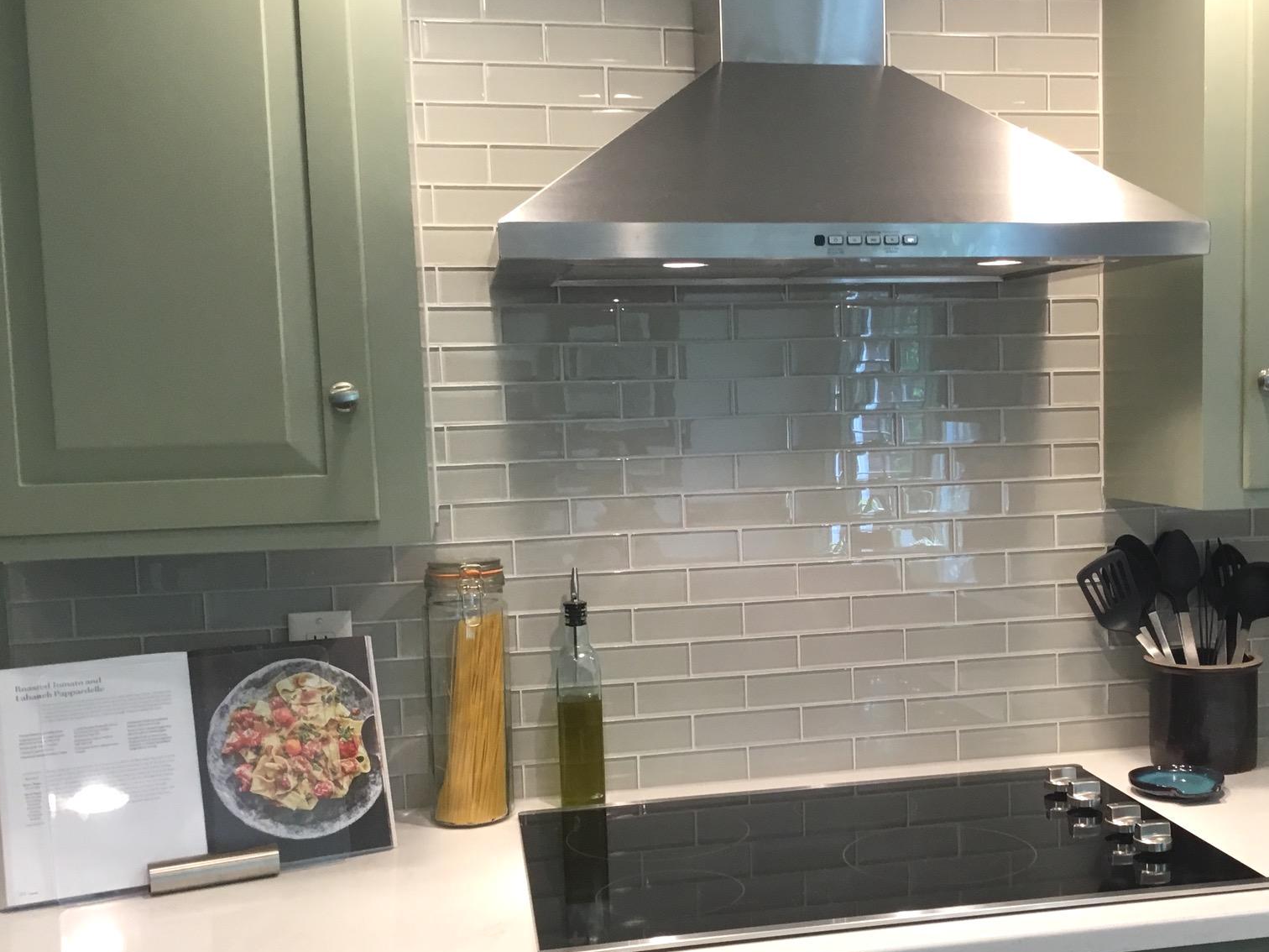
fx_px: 1540
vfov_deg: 34.3
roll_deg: +0.4
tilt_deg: -6.0
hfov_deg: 44.4
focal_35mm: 42
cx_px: 806
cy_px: 534
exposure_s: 1/30
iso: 64
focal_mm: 3.3
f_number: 2.4
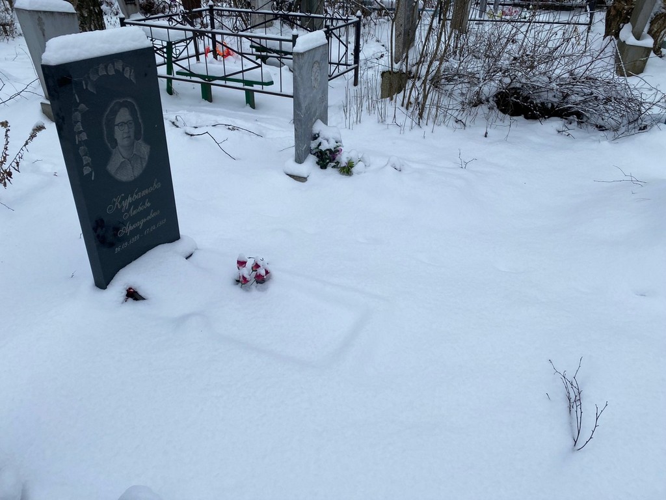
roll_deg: +3.5
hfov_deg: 67.3
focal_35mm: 26
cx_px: 333
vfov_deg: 53.1
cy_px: 250
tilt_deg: -24.8
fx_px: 500
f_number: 1.8
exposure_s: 1/421
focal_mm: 4.25
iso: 32
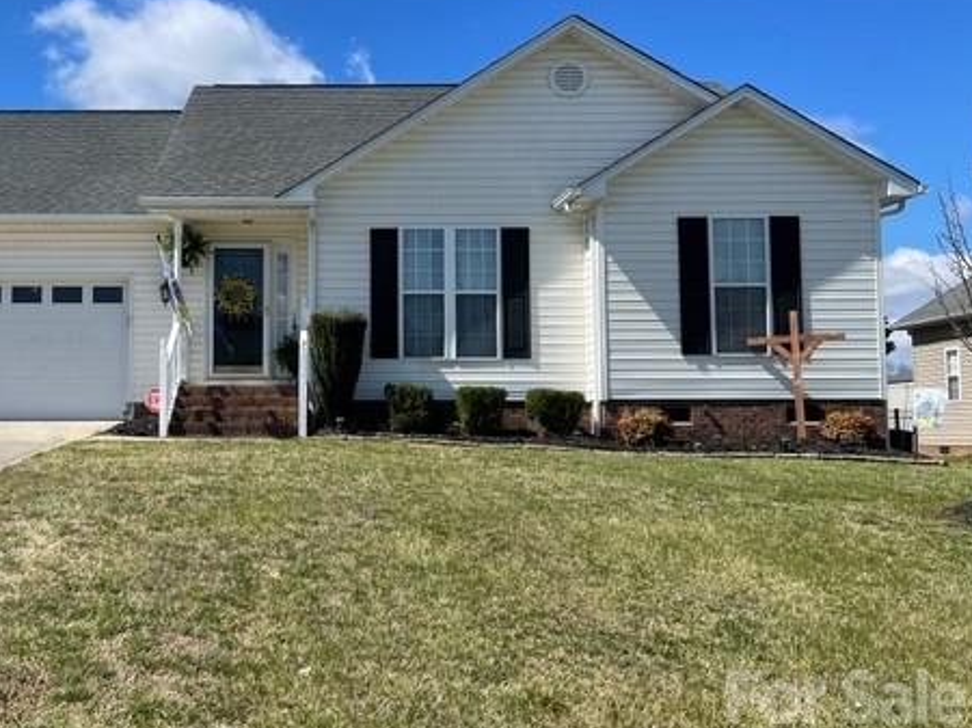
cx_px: 307
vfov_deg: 38.6
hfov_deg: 49.1
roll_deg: +0.2
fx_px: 1038
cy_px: 348
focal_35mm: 37
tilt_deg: +3.2
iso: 32
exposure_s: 1/3788
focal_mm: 5.1
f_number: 1.6
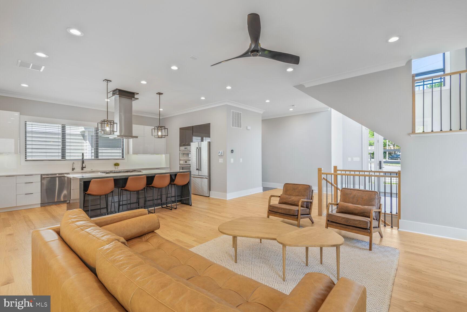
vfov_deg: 72.1
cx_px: 234
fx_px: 214
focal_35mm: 16
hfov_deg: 95.0
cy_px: 156
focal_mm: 16.5
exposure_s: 1/4
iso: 200
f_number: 8
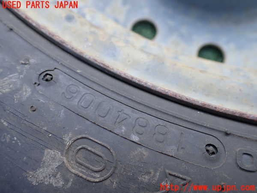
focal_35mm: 30
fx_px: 223
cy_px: 96
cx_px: 128
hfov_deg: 60.0
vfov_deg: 46.8
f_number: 2.3
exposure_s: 1/160
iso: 100
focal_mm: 5.4
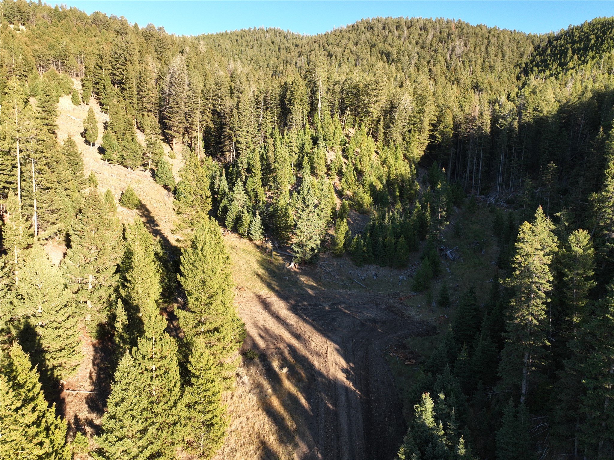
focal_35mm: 24
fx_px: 426
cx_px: 307
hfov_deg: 71.6
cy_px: 230
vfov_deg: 56.8
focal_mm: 12.29
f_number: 2.8
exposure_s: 1/60
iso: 110
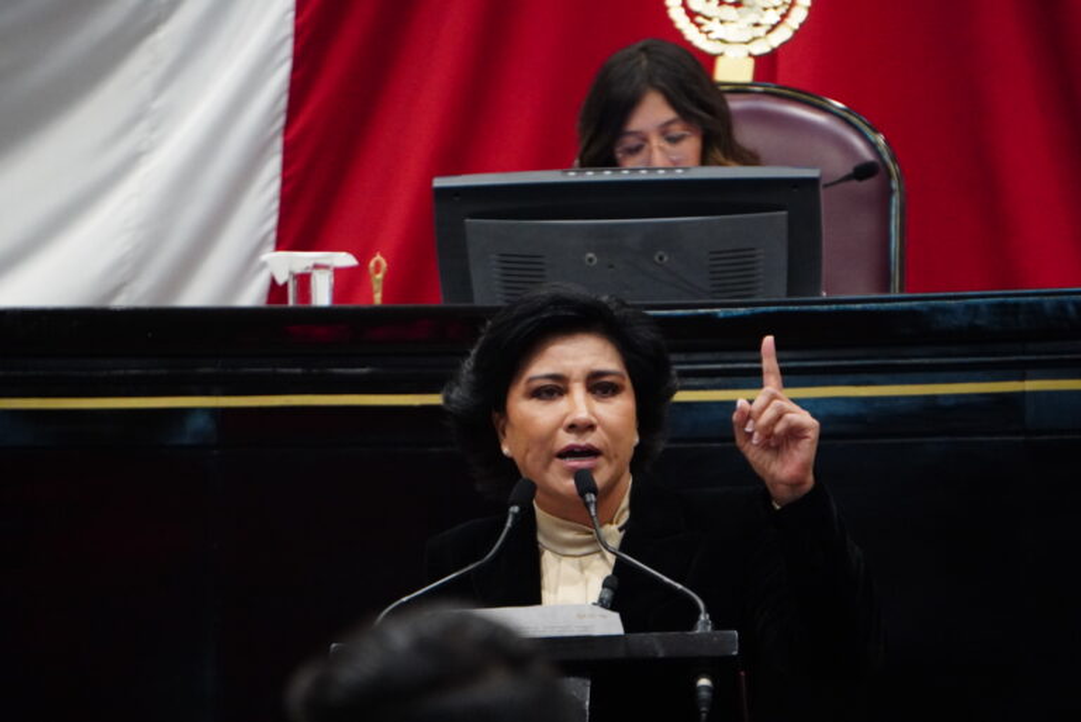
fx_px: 9464
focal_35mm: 315
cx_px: 540
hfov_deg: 6.5
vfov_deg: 4.4
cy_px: 361
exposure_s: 1/100
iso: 5000
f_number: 6.3
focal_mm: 210
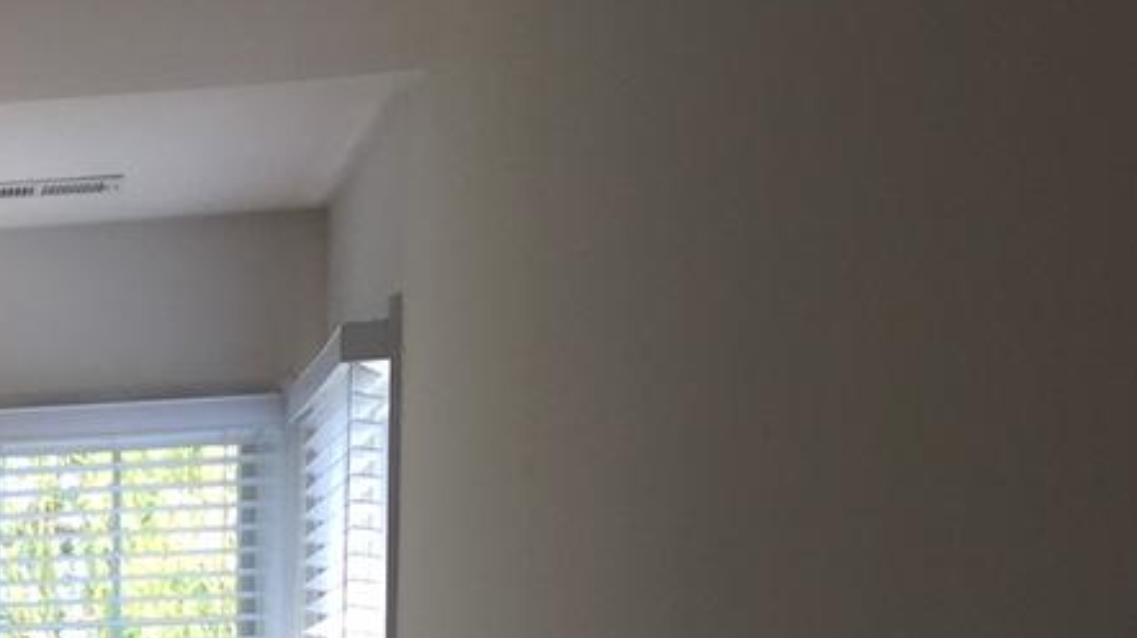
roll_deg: +0.6
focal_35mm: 103
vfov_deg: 10.7
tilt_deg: -7.5
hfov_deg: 18.4
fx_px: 3103
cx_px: -558
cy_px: 1279
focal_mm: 4.15
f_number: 2.2
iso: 40
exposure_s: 1/120
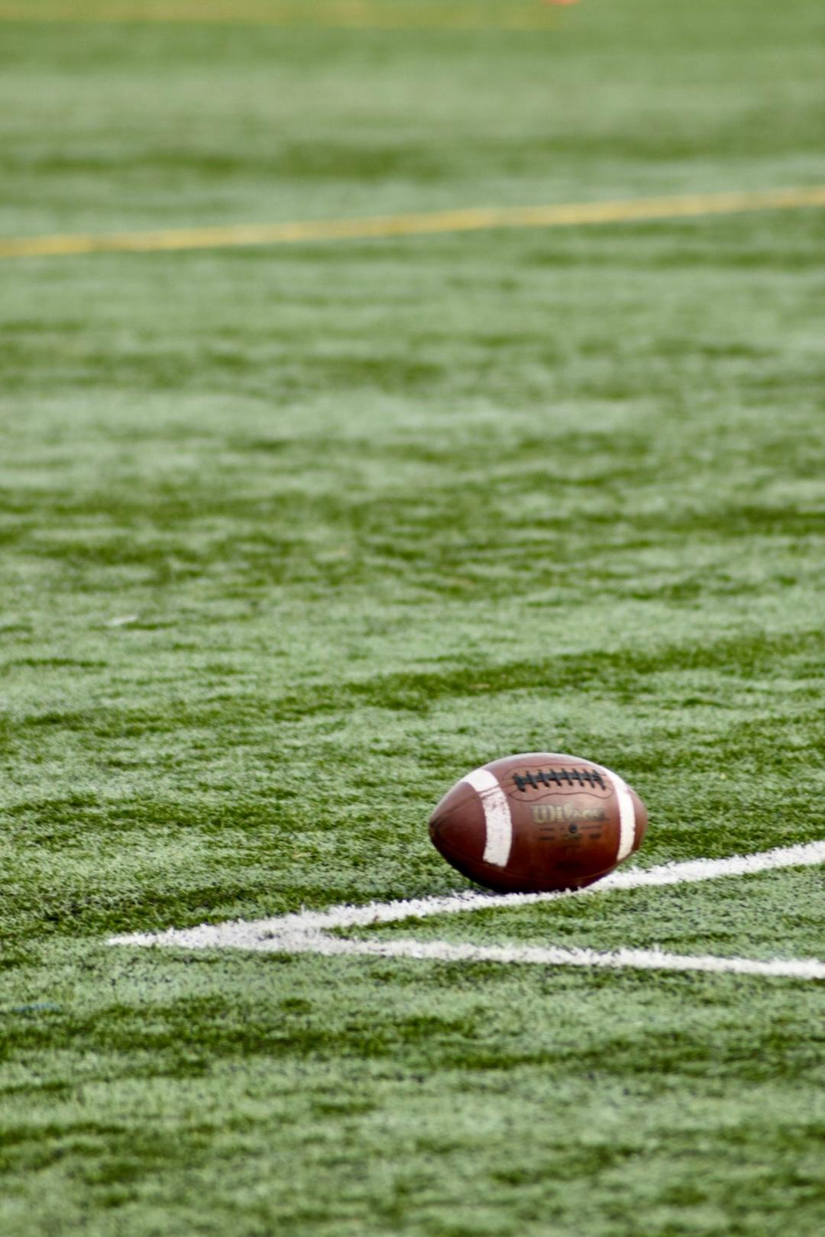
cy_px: 618
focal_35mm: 450
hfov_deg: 3.1
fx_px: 15468
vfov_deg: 4.6
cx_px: 412
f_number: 8
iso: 220
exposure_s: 1/250
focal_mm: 300
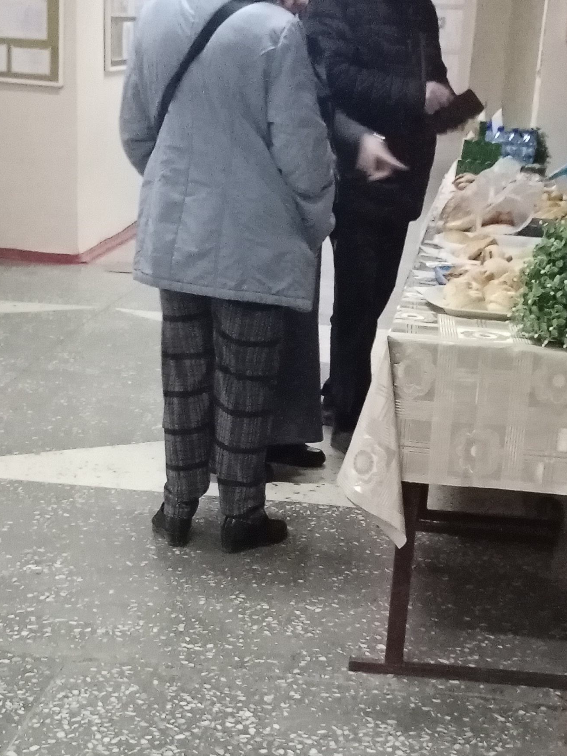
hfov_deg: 23.6
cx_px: 263
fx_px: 1355
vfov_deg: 30.4
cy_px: 610
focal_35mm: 62
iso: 1089
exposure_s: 1/20
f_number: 1.8
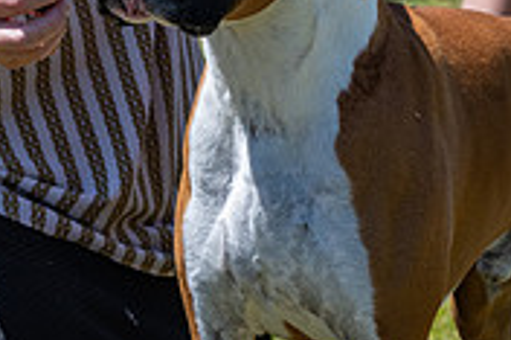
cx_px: 279
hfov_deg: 7.7
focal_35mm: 269
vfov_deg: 5.1
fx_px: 3815
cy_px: 105
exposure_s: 1/1600
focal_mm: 105
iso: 640
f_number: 7.1
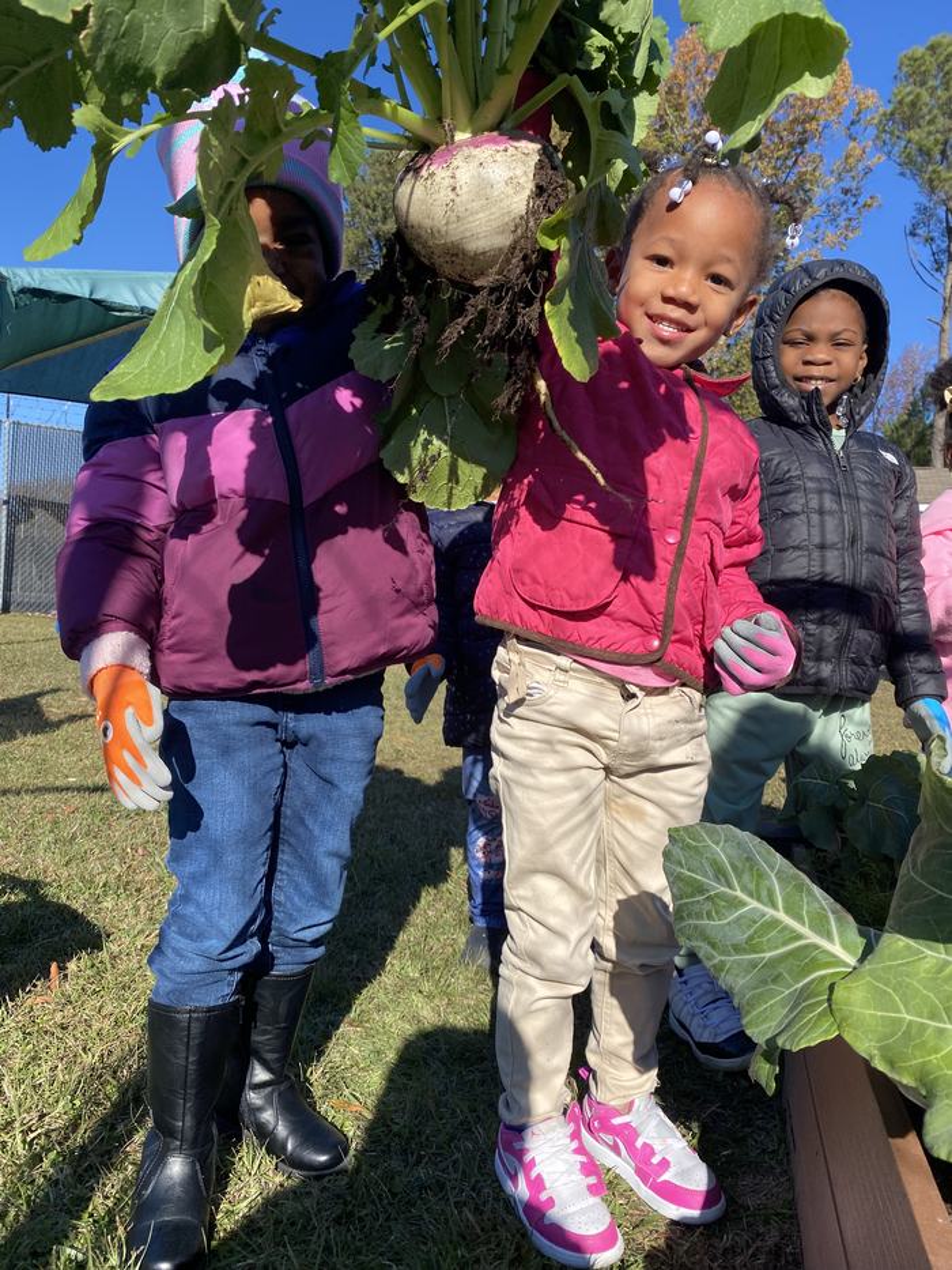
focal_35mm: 26
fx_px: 953
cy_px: 635
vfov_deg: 67.3
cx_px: 476
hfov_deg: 53.1
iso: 32
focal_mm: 4.25
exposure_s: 1/1629
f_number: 1.8
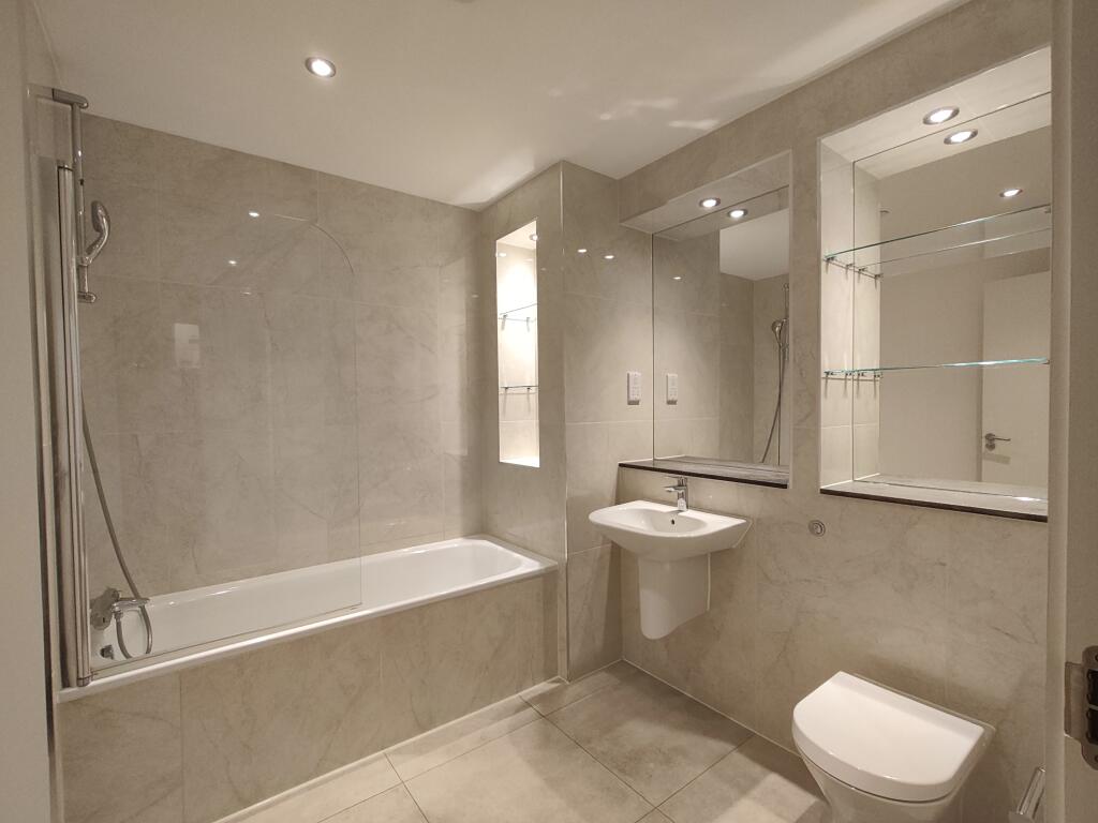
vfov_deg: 81.7
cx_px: 549
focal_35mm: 15
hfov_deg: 98.2
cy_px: 412
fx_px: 476
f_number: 2.2
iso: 250
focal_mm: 1.67
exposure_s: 1/100
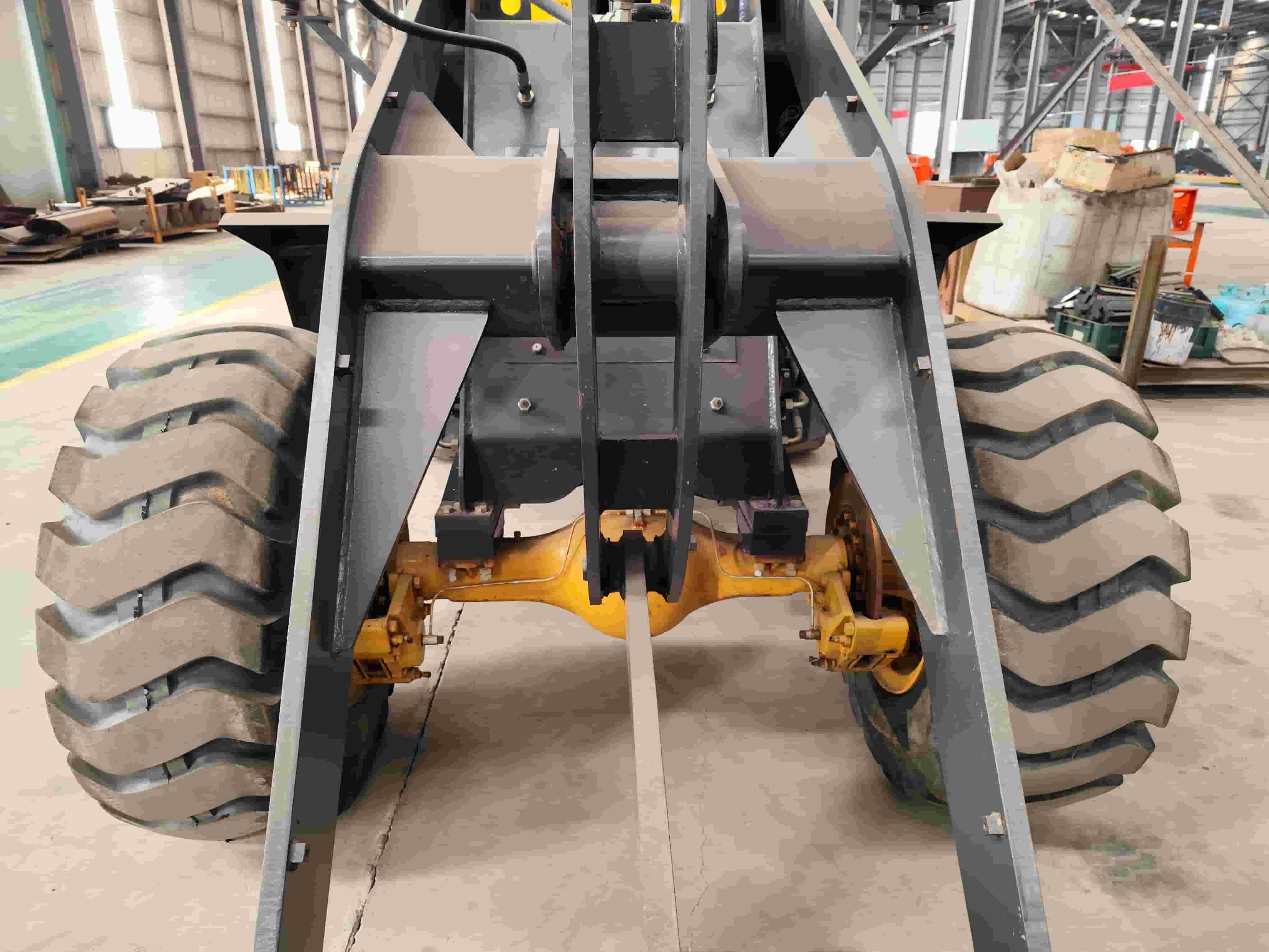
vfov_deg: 58.9
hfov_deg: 73.9
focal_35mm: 23
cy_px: 476
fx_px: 843
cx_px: 634
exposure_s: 1/50
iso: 320
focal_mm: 6.14
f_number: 1.65
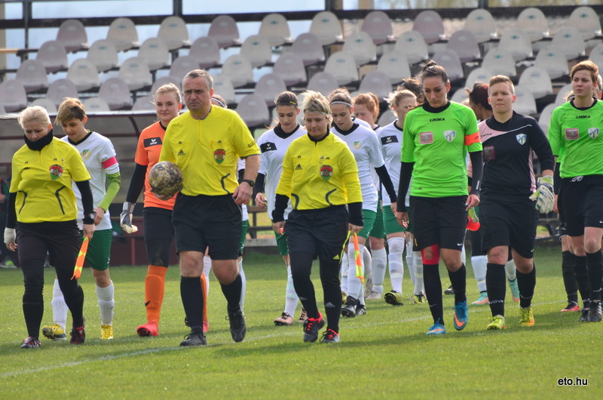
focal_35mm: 450
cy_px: 200
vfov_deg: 3.0
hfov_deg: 4.6
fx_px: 7522
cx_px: 302
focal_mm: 300
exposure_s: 1/400
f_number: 5.6
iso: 125
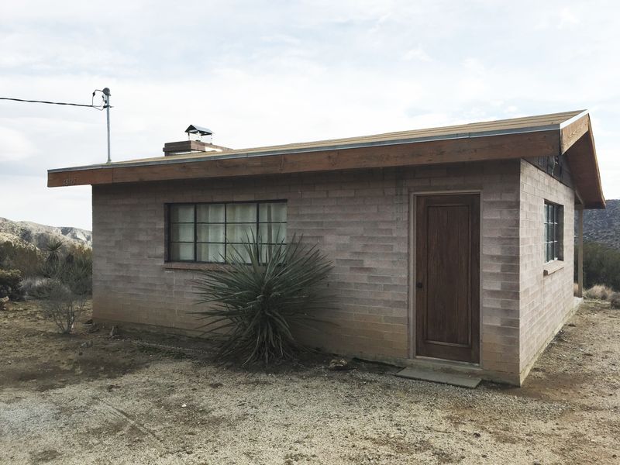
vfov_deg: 48.2
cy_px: 232
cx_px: 310
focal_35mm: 29
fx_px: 519
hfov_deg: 61.7
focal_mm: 4.15
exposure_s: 1/2475
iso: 32
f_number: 2.2
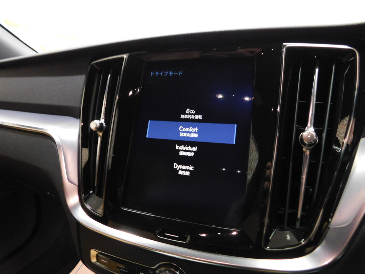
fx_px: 243
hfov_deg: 73.9
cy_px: 137
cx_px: 182
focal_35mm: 23
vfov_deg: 58.9
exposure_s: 1/8
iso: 400
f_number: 3
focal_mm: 4
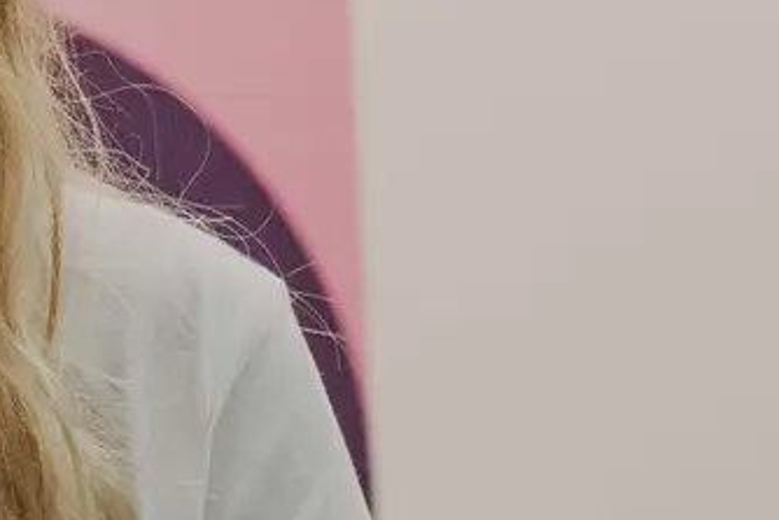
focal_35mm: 488
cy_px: 208
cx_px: -1185
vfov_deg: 2.8
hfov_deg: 4.1
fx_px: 10564
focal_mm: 85
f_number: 4.5
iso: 6400
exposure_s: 1/320
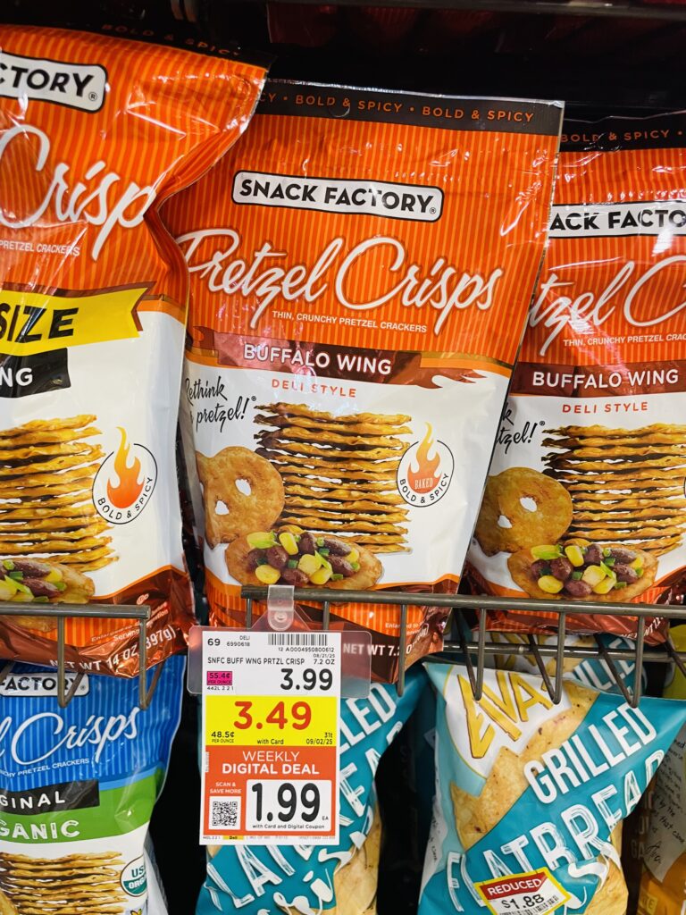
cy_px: 458
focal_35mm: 26
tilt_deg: -22.3
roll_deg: -1.5
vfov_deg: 67.3
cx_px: 343
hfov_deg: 53.1
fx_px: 687
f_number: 1.6
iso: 160
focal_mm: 4.2
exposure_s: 1/60
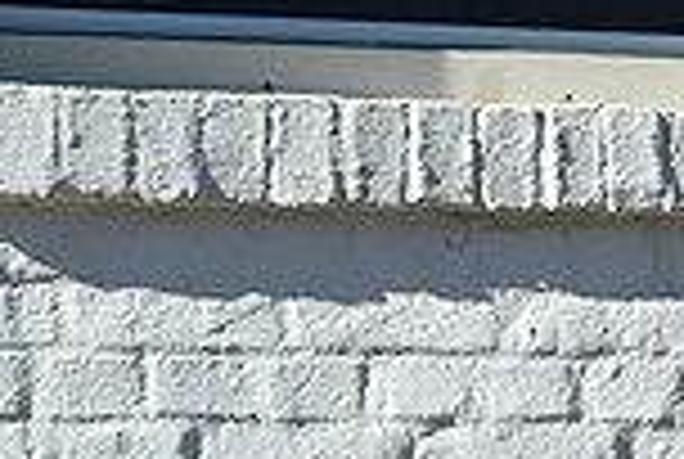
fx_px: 5216
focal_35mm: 274
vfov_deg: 5.0
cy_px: 380
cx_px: 1161
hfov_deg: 7.3
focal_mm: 72
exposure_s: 1/1600
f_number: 5.6
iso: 400
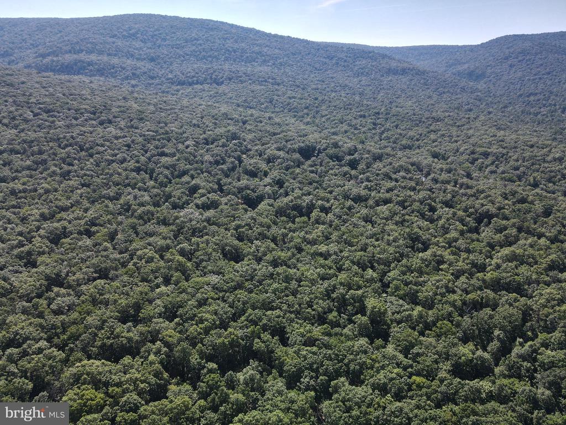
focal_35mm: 24
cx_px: 283
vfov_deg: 56.8
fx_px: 392
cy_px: 212
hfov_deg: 71.6
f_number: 2.8
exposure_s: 1/400
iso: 100
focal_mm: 4.5
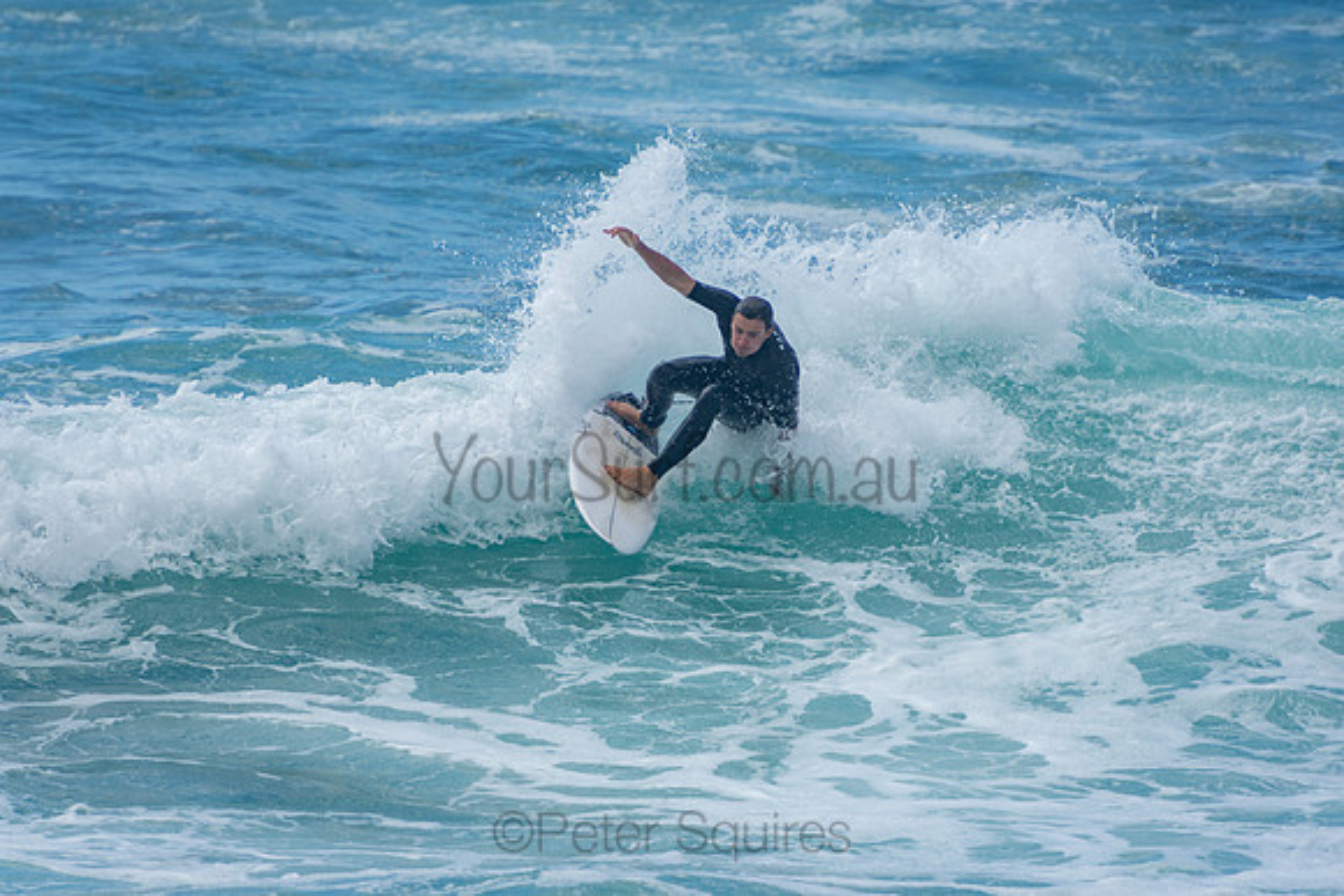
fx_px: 22404
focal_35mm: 600
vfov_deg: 2.3
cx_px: 672
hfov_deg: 3.4
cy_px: 448
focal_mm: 400
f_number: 5.6
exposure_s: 1/1250
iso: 200
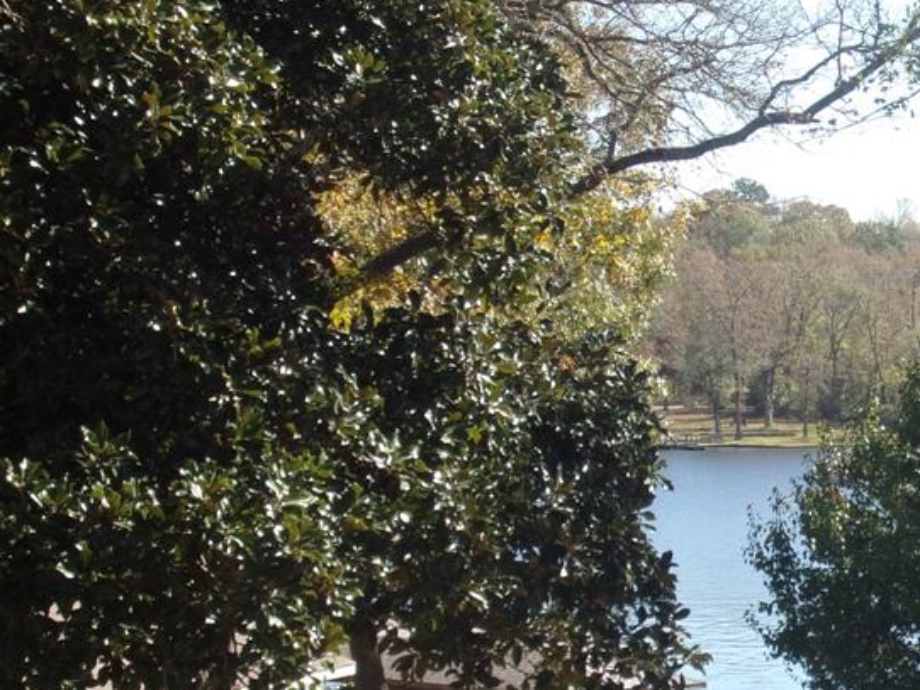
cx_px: 855
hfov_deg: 16.1
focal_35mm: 121
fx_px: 3214
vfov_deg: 12.2
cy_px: 483
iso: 80
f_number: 4.5
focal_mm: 11.5
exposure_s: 1/210
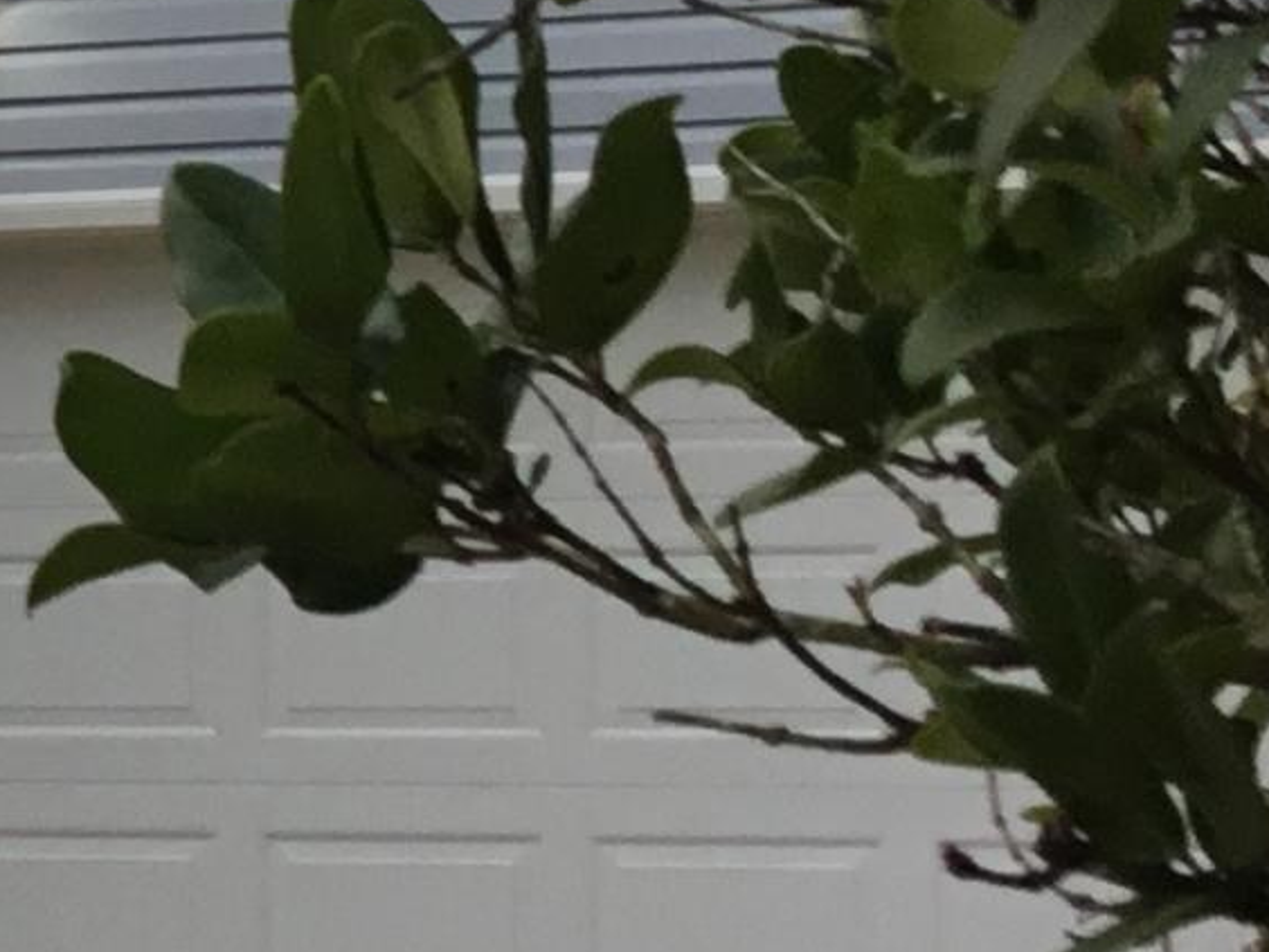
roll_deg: -1.2
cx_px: -1350
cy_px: 554
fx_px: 6049
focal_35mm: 165
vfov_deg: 9.0
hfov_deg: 10.8
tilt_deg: +2.3
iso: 25
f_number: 2.4
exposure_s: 1/182
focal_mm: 3.3
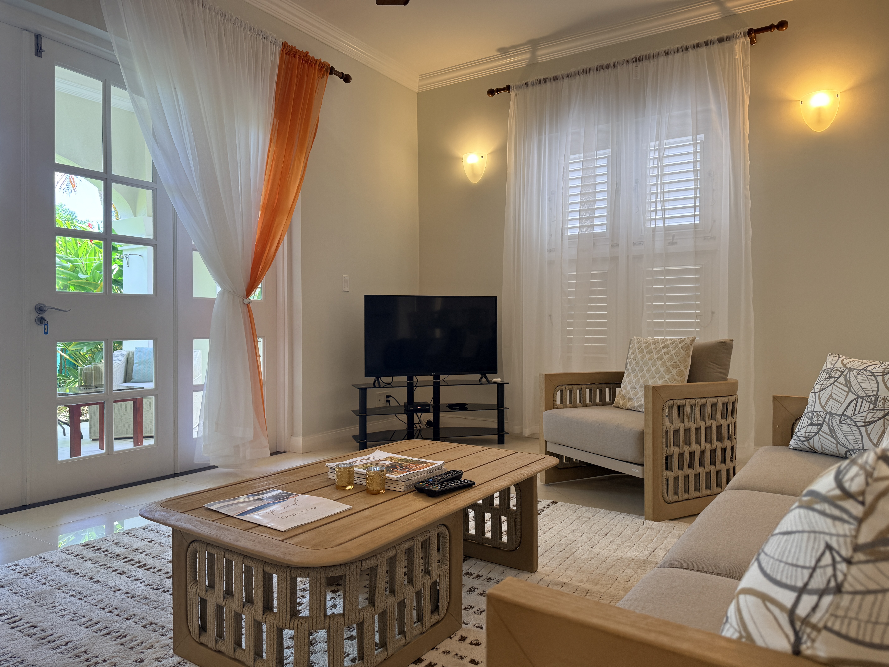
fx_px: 616
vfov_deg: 56.8
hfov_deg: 71.6
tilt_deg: -1.0
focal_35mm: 24
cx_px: 444
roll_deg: -0.7
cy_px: 334
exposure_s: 1/100
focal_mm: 6.76
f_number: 1.78
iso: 80
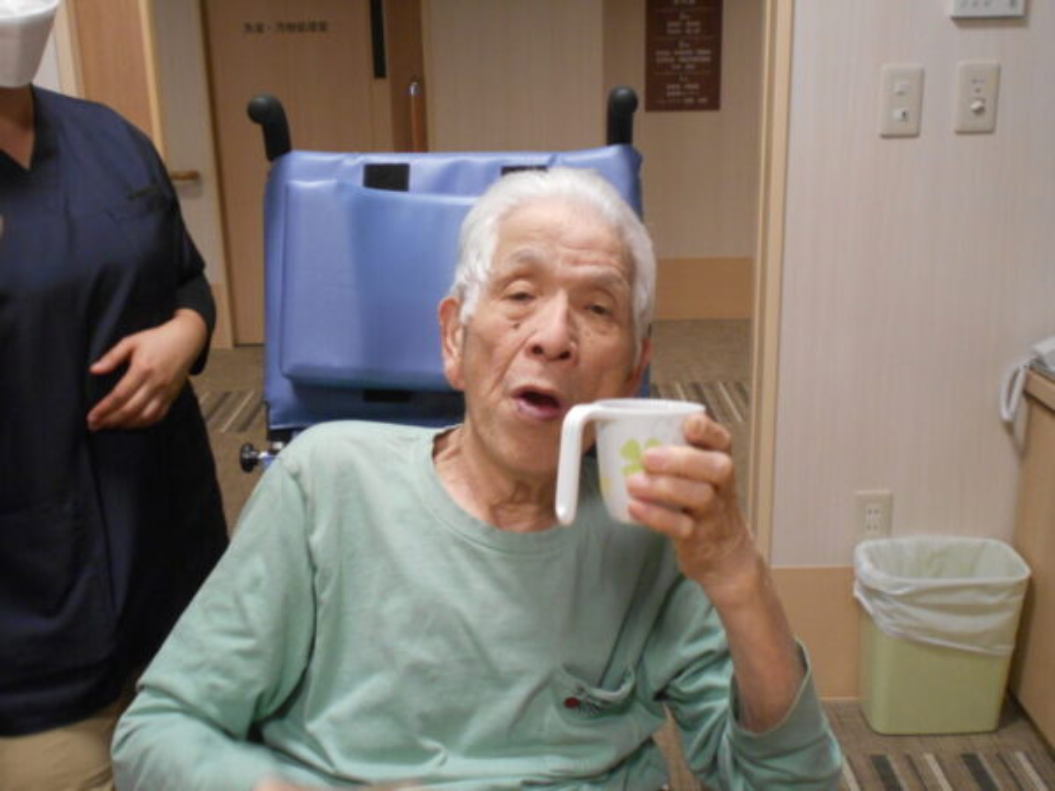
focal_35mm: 39
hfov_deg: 47.9
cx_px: 528
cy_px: 396
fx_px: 1189
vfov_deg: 36.8
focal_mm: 6.7
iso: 280
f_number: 3.9
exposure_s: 1/30
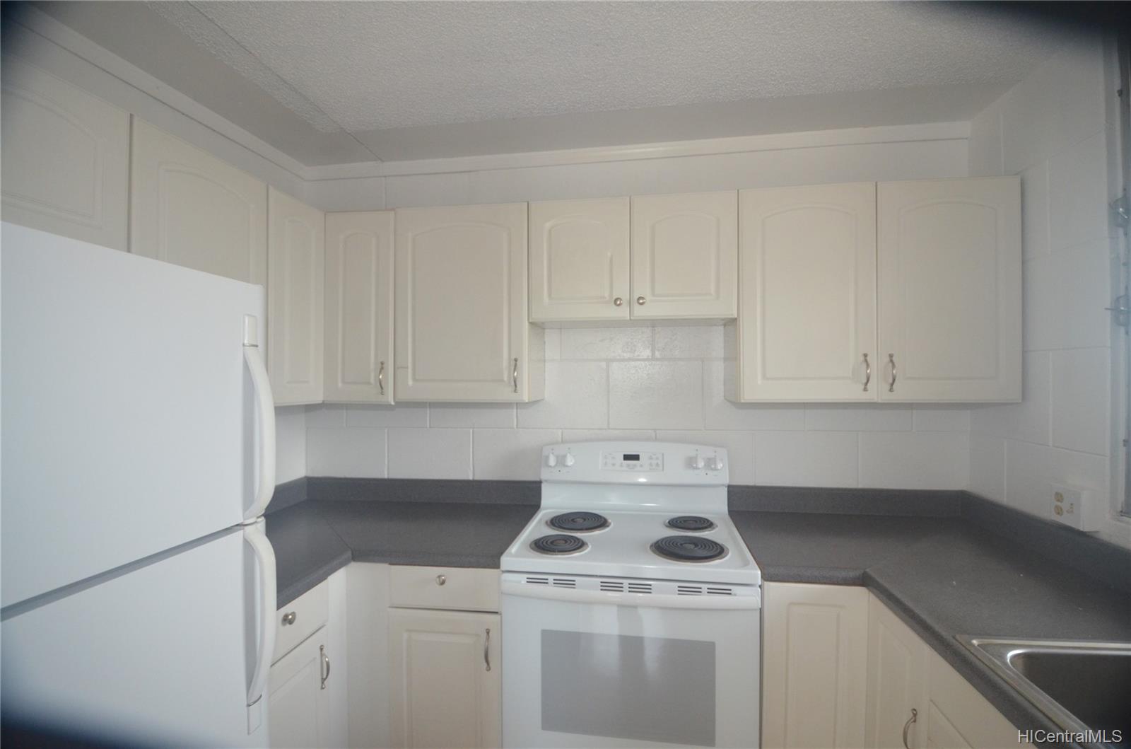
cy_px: 374
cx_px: 566
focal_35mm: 15
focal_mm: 10
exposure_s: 1/60
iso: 1600
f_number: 4
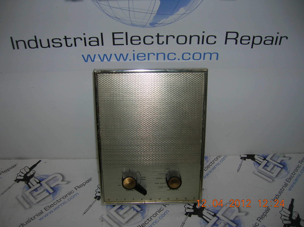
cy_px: 114
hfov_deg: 54.0
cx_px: 152
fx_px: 298
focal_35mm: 34
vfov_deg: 41.7
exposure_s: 1/60.1
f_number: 2.9
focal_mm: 5.7
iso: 50
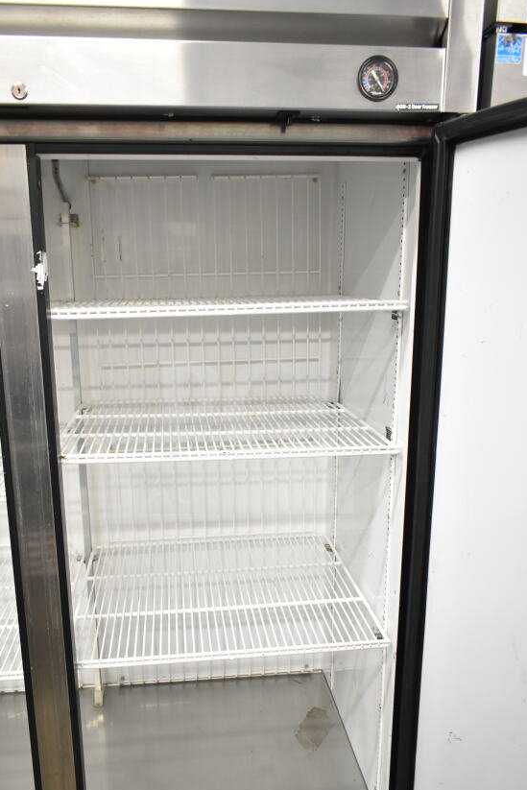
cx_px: 246
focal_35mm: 30
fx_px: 658
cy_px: 437
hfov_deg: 43.6
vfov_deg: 61.8
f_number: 3.5
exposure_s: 1/50
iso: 1600
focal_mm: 18
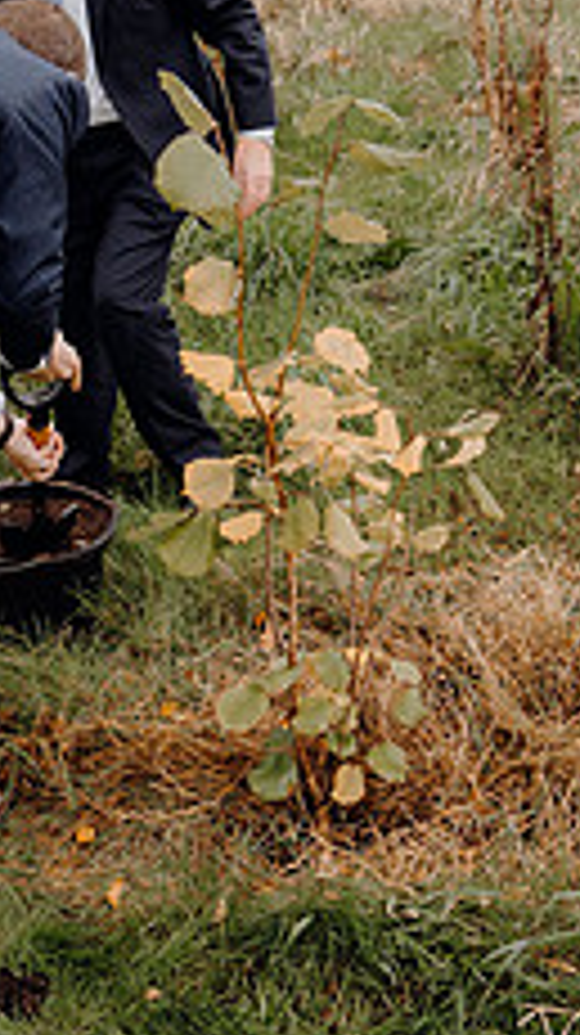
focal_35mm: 66
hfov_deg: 18.0
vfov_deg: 31.7
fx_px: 1808
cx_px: 108
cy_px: 376
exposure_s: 1/160
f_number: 3.5
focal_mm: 25
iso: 640
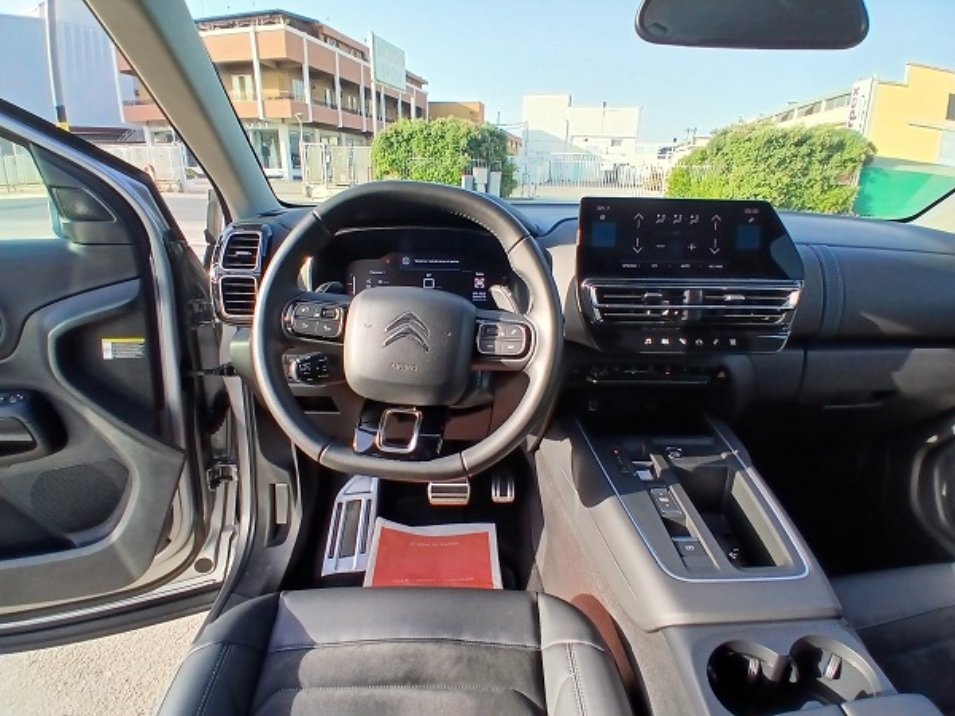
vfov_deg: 74.7
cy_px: 358
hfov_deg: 91.0
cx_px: 478
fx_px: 469
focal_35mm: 17
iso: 50
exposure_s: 1/252
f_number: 2.2
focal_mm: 1.4
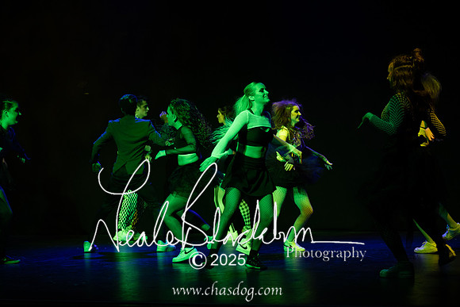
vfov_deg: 17.3
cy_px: 154
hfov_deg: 25.7
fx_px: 1010
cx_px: 230
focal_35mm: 79
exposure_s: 1/320
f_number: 2.8
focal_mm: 79
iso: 2000
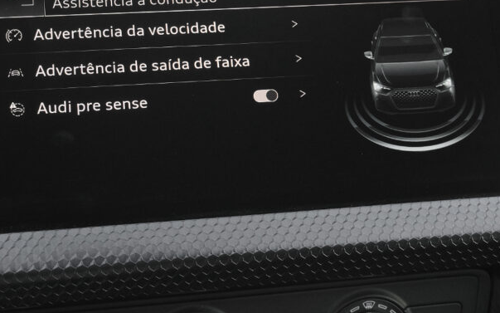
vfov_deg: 18.3
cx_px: 225
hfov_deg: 29.0
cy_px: 93
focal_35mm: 71
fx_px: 968
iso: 2000
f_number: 9
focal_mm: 27.1
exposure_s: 1/160
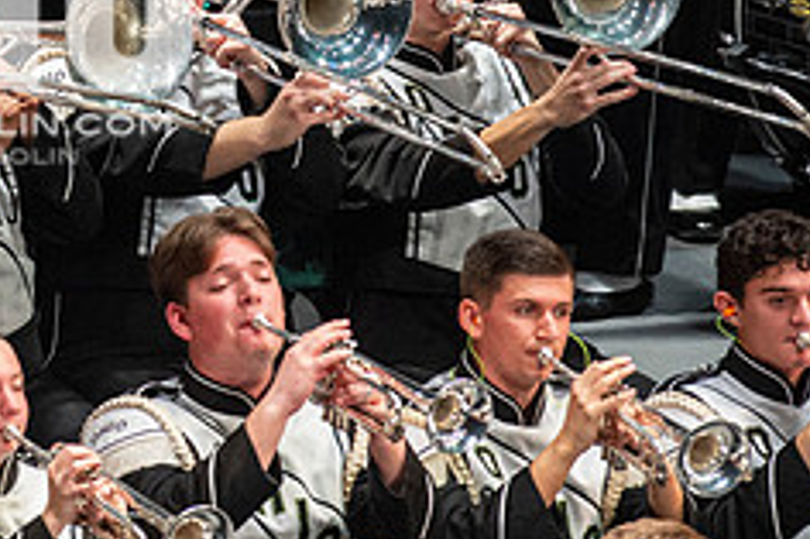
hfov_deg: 2.8
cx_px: -65
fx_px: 16570
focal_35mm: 737
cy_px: 0
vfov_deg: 1.9
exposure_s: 1/400
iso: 5000
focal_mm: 300
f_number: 5.6
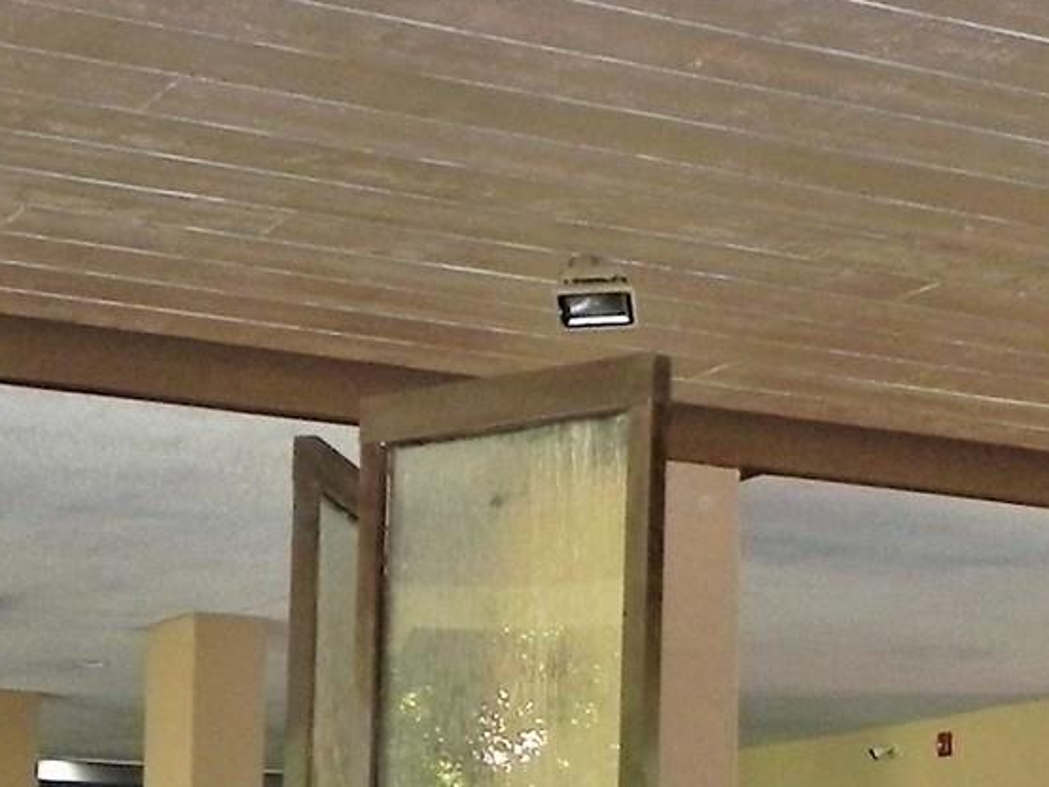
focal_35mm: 96
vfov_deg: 14.8
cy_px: 1015
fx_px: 2910
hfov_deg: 20.4
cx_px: 707
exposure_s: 1/30
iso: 200
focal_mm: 4.6
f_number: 2.8
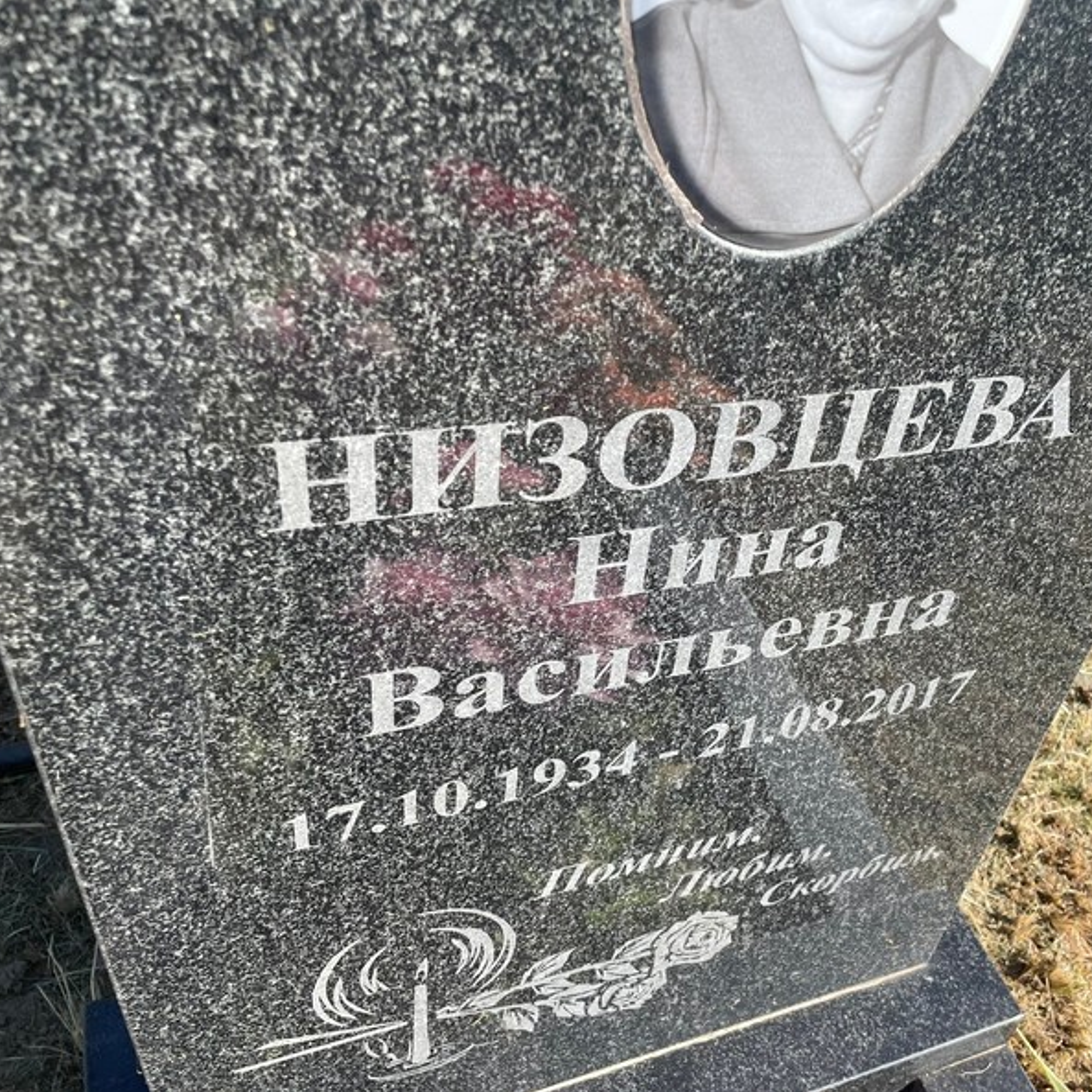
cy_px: 551
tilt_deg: -47.1
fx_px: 1106
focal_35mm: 31
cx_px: 707
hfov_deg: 51.8
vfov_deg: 52.5
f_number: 1.6
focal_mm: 4.2
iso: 32
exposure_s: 1/1261
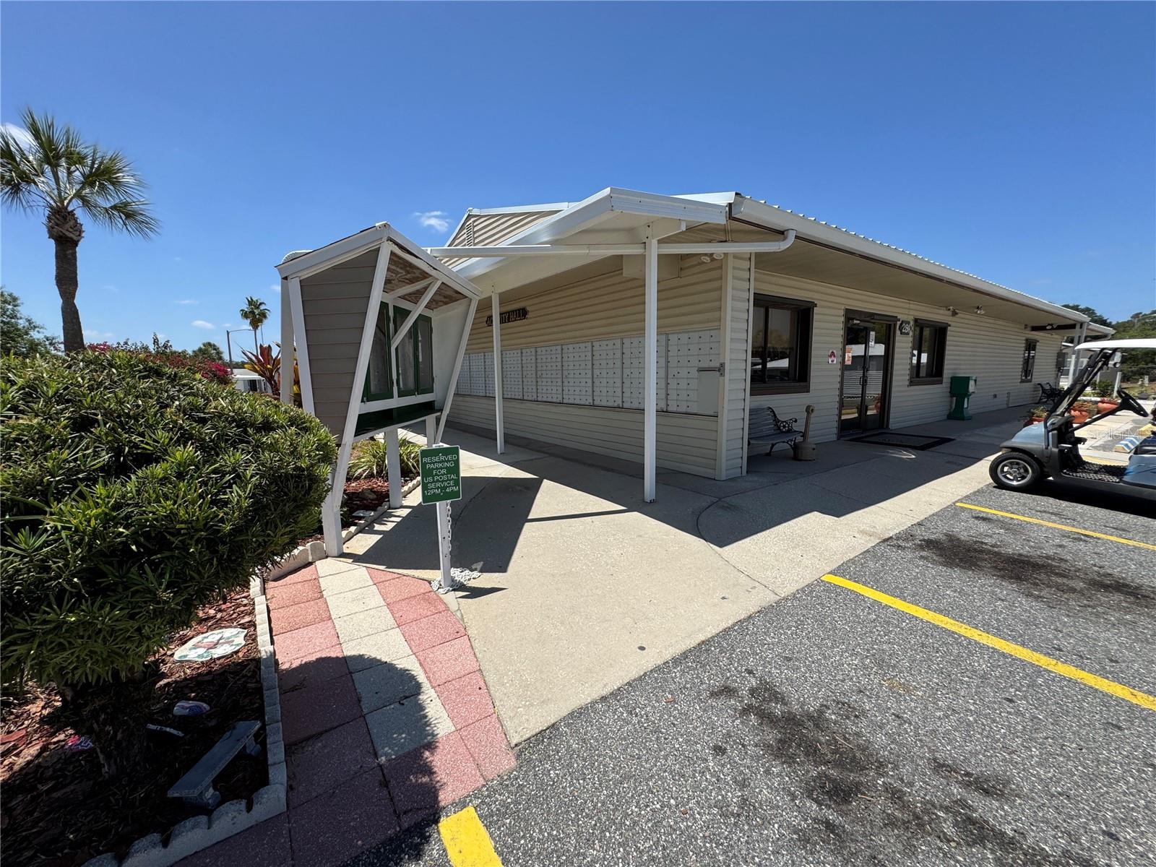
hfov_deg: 102.1
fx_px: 468
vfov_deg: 85.7
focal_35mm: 14
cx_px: 578
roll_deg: +0.2
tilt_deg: -7.6
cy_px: 434
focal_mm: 2.22
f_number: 2.2
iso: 50
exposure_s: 1/2208
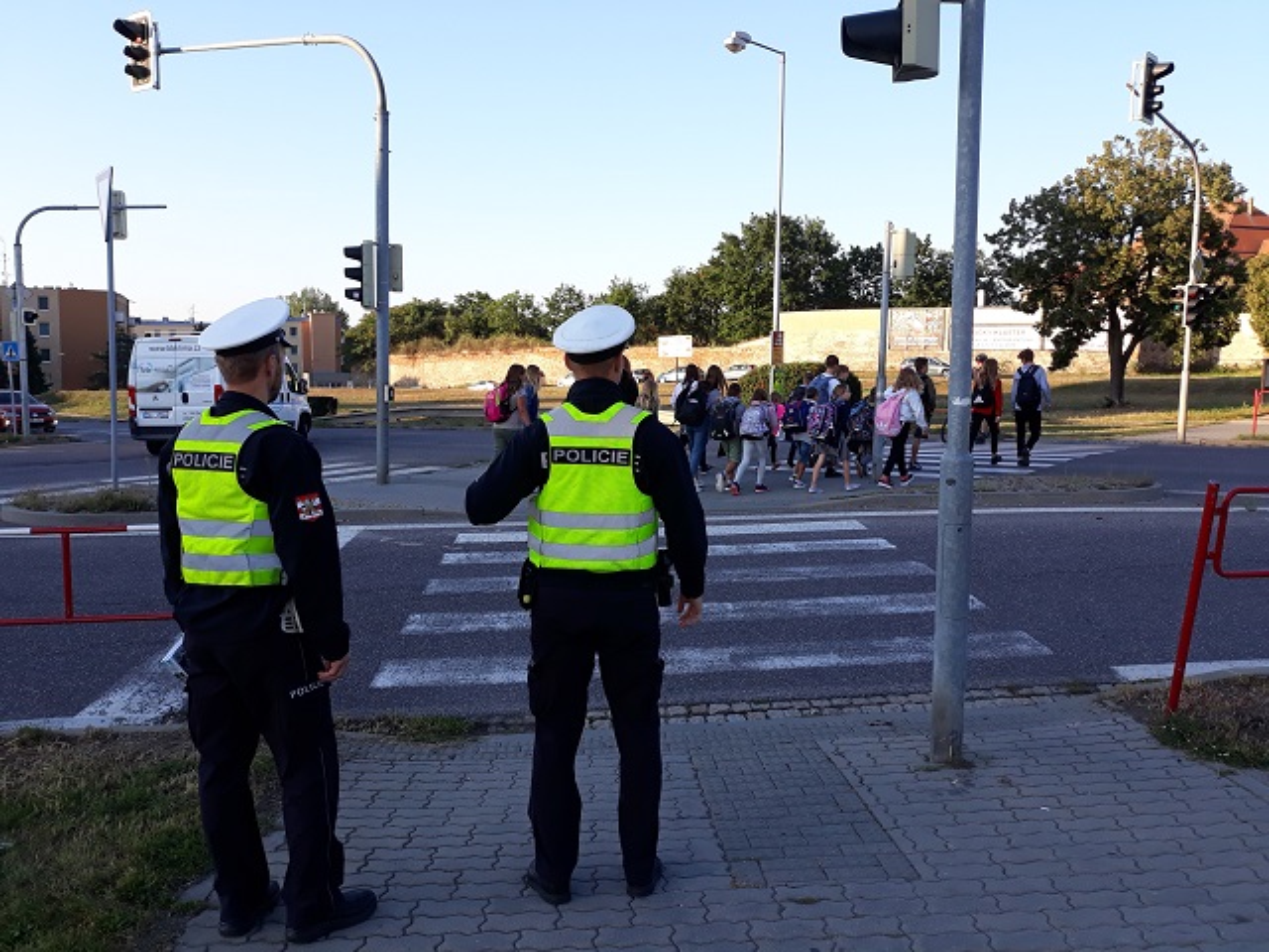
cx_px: 634
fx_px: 990
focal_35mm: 27
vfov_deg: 51.4
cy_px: 476
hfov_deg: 65.3
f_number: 1.7
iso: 40
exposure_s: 1/455
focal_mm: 3.71
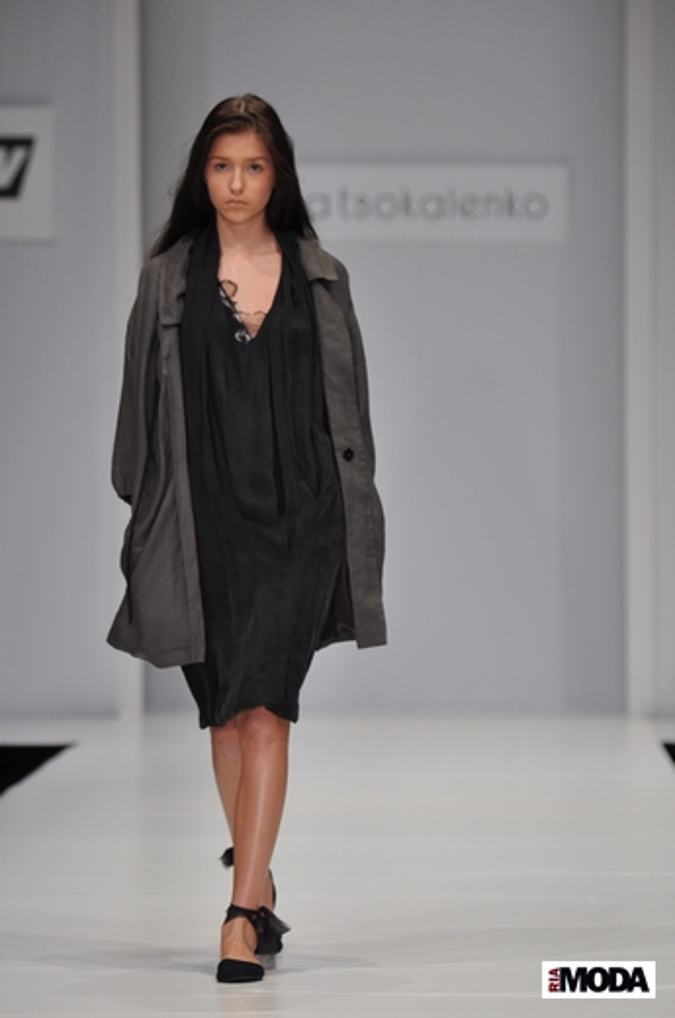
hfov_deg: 6.8
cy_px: 509
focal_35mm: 202
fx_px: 5714
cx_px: 338
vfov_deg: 10.2
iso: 640
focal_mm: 135
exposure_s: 1/320
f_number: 3.5
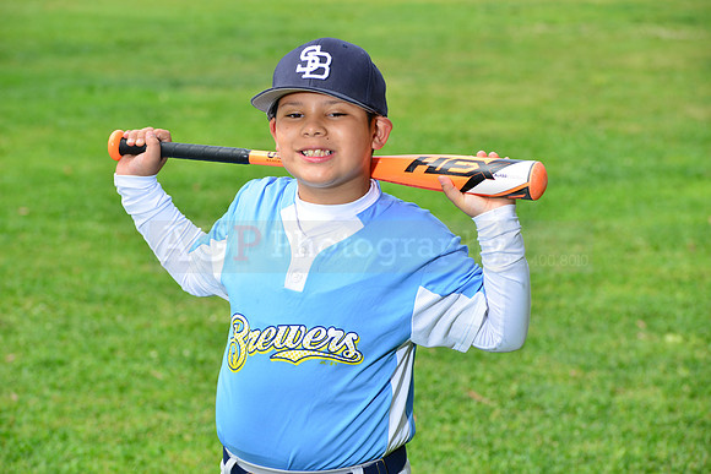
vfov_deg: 9.5
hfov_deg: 14.2
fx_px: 2864
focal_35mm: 145
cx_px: 356
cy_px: 237
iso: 200
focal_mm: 145
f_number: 10
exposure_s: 1/200
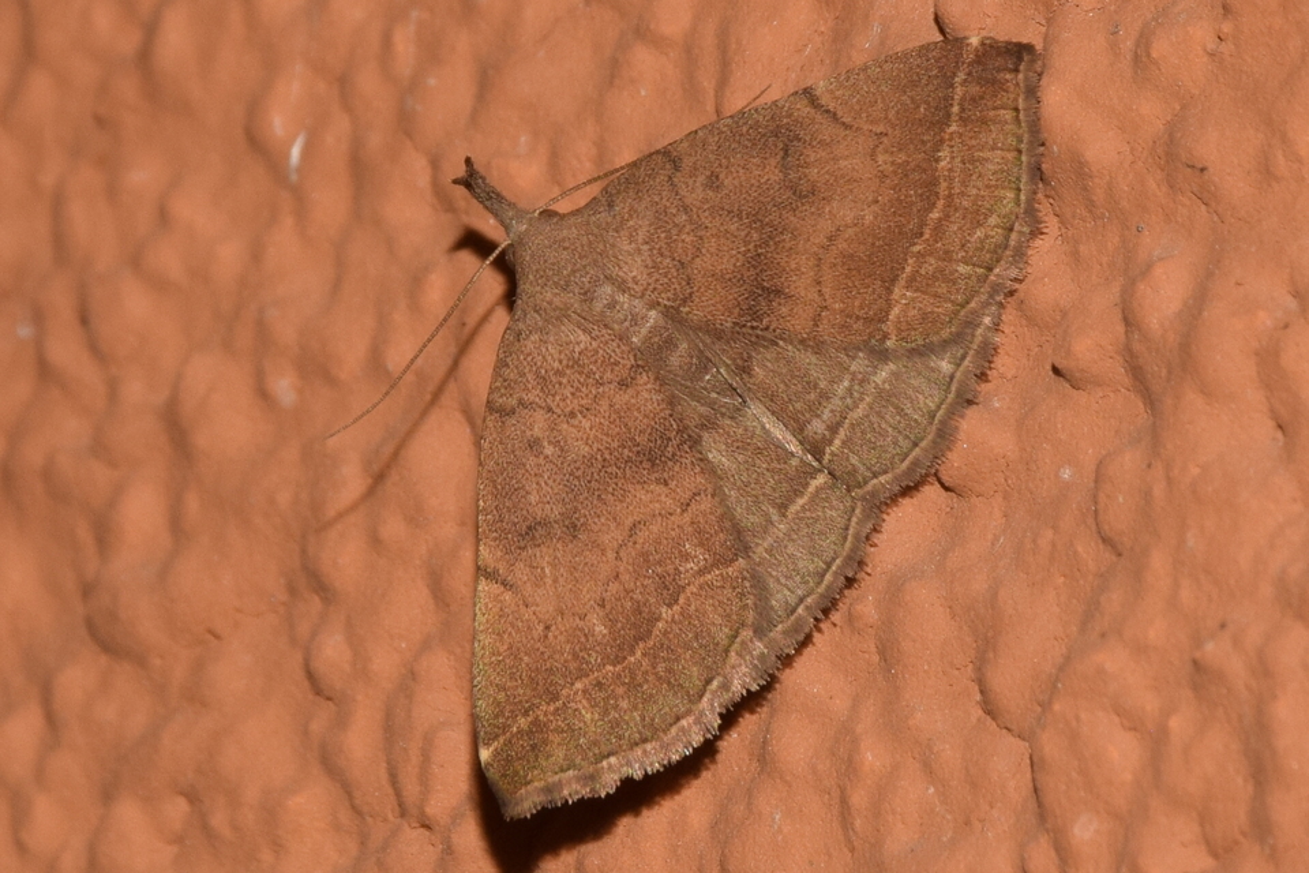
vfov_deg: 6.5
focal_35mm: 210
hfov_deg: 9.8
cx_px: 654
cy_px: 436
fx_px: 7635
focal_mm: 140
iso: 400
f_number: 14
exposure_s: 1/200
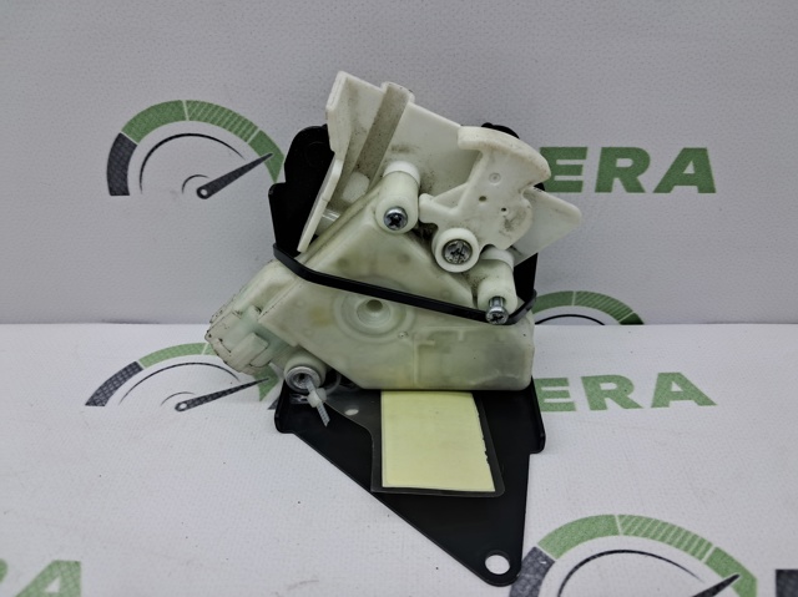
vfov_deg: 51.3
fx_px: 622
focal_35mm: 27
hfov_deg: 65.4
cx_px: 399
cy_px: 298
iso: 50
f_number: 1.8
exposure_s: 1/100
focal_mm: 4
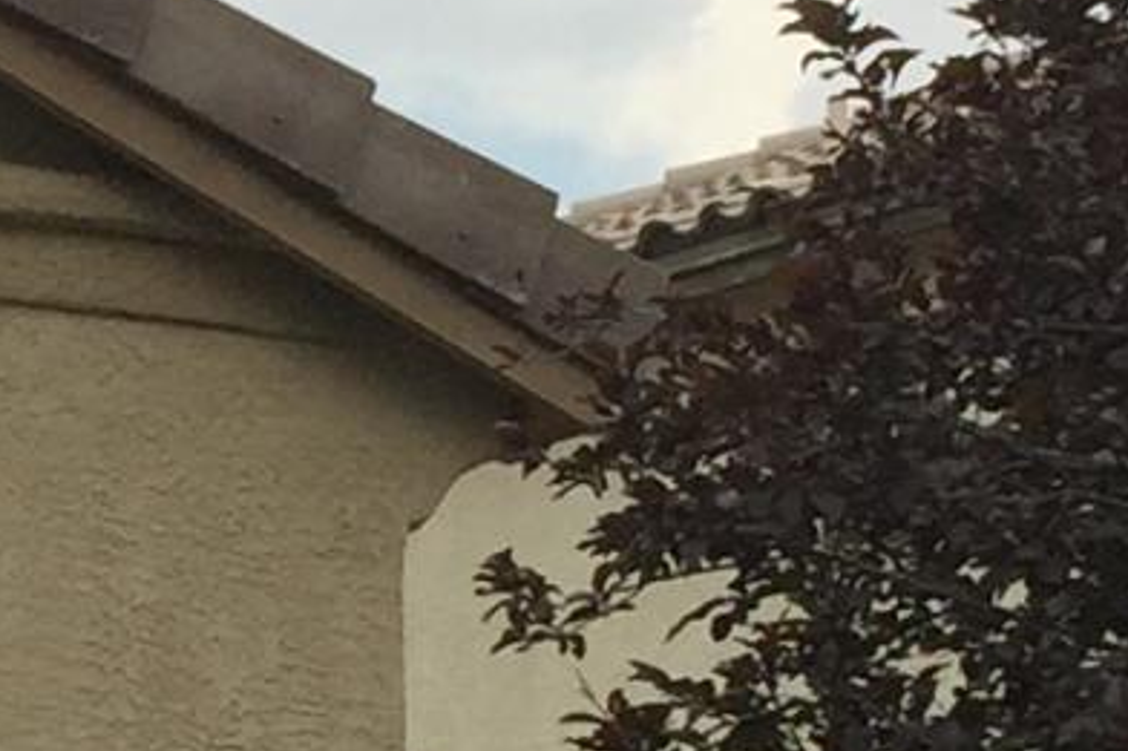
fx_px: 7235
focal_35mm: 231
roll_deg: +0.3
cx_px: -115
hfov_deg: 8.8
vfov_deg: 5.9
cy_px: 843
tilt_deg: +6.7
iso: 32
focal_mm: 4.15
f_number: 2.2
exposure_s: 1/842
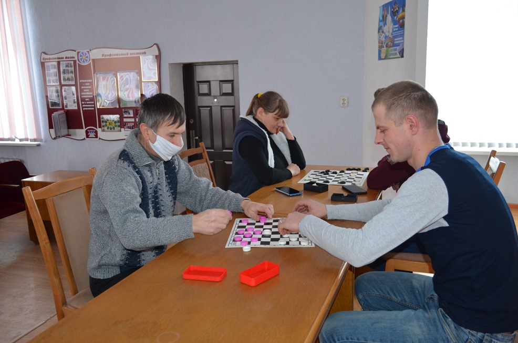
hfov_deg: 62.0
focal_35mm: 30
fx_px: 431
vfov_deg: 43.4
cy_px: 172
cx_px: 259
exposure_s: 1/60
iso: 560
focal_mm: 20
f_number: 3.8
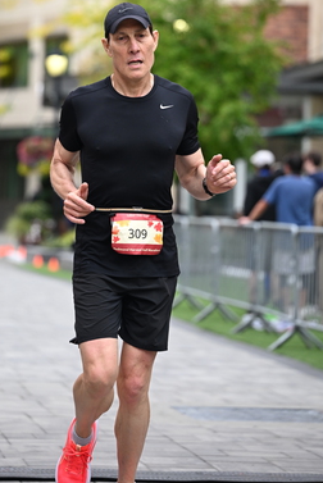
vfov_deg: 11.7
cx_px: 116
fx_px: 2351
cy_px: 133
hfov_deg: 7.9
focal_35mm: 175
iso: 640
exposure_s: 1/2000
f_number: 2.8
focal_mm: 120
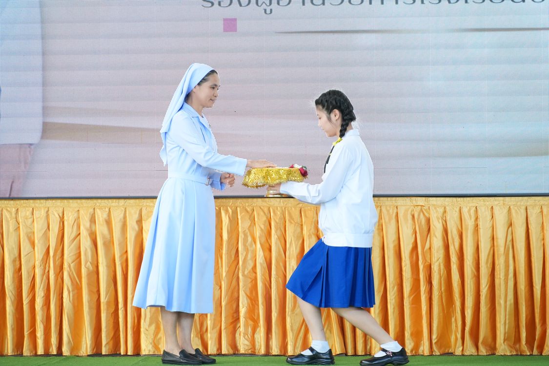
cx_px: 274
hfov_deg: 13.6
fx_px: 2310
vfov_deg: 9.1
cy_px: 183
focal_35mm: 152
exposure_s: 1/100
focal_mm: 101
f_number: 5.6
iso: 1250
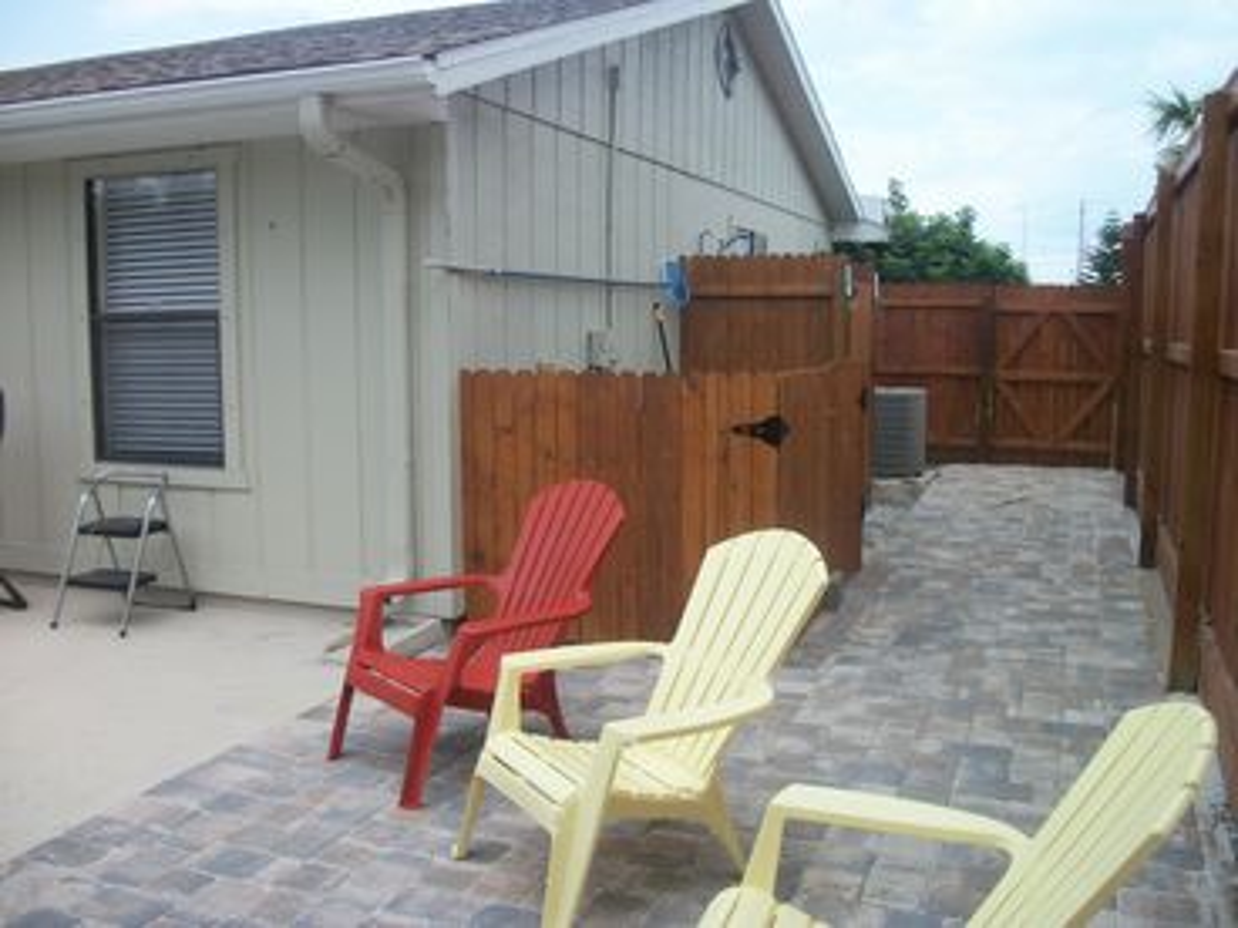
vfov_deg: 44.2
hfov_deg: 56.8
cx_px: 619
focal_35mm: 32
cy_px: 464
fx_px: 1144
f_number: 8.8
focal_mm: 5.7
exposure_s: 1/100
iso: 80
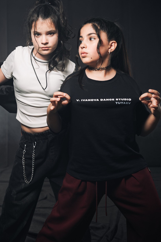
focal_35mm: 61
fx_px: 409
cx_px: 57
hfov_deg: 22.2
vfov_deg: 32.9
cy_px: 130
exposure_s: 1/160
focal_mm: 39
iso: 200
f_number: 4
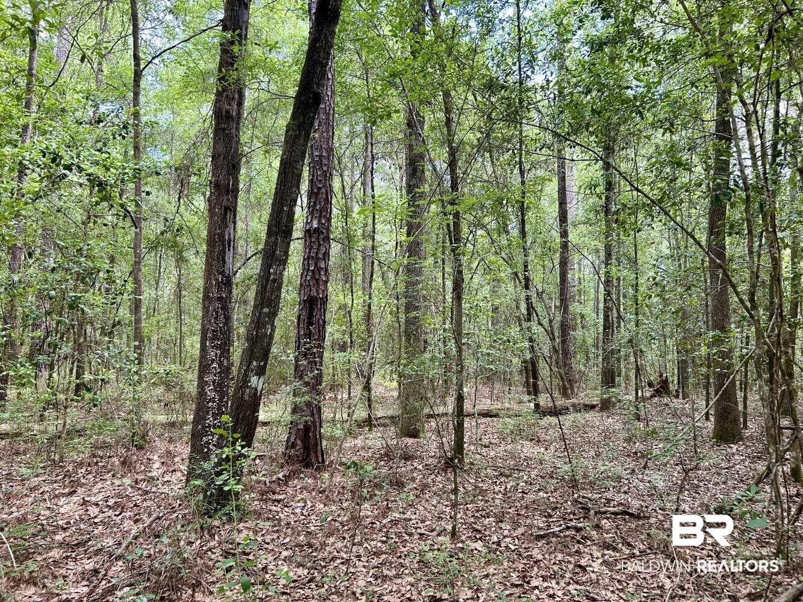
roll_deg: -1.1
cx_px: 402
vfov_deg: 53.1
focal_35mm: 26
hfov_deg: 67.3
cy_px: 301
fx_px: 603
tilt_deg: +4.7
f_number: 1.5
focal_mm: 5.7
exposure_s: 1/121
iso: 64
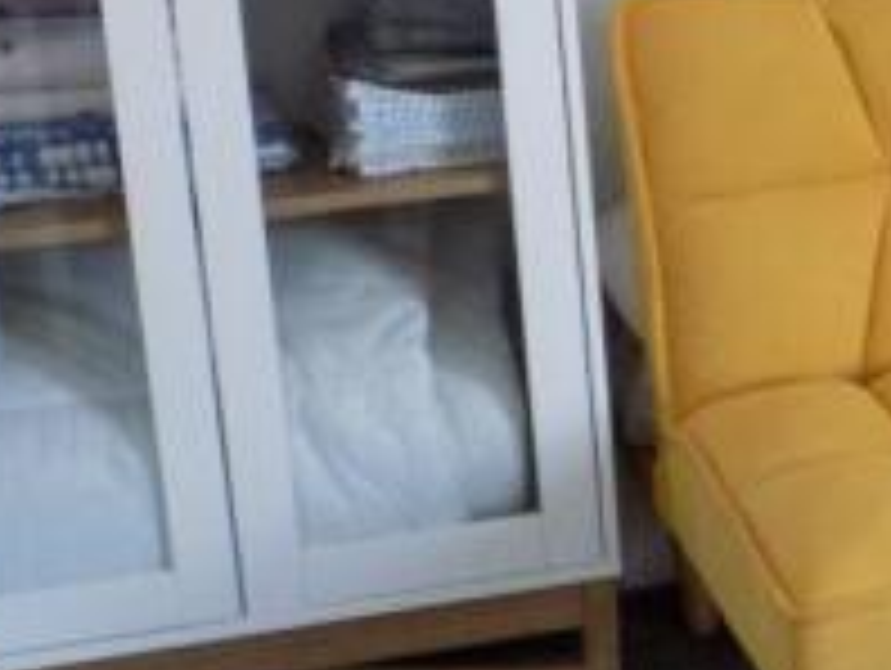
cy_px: 169
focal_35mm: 100
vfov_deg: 14.8
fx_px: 2577
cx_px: 1100
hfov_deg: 18.5
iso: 250
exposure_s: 1/30
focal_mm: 6.1
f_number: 3.4
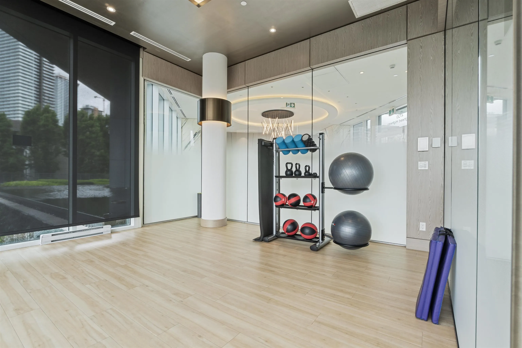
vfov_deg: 72.1
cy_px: 174
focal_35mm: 16
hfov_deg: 95.0
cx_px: 261
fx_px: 239
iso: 100
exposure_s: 1/2.5
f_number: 11
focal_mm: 11
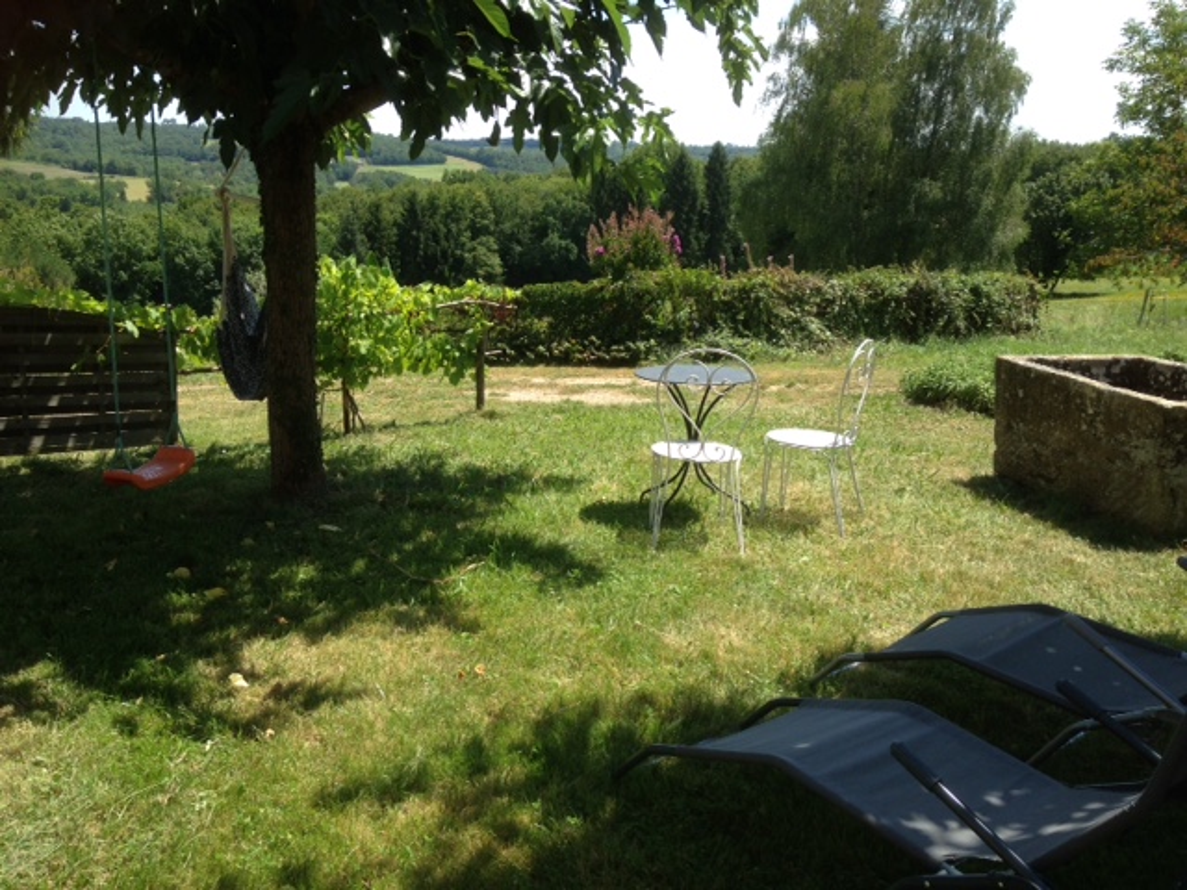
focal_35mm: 33
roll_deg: -2.6
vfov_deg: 42.9
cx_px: 594
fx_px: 1132
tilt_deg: -14.8
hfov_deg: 55.4
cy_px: 445
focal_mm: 4.12
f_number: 2.4
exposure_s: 1/733
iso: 50
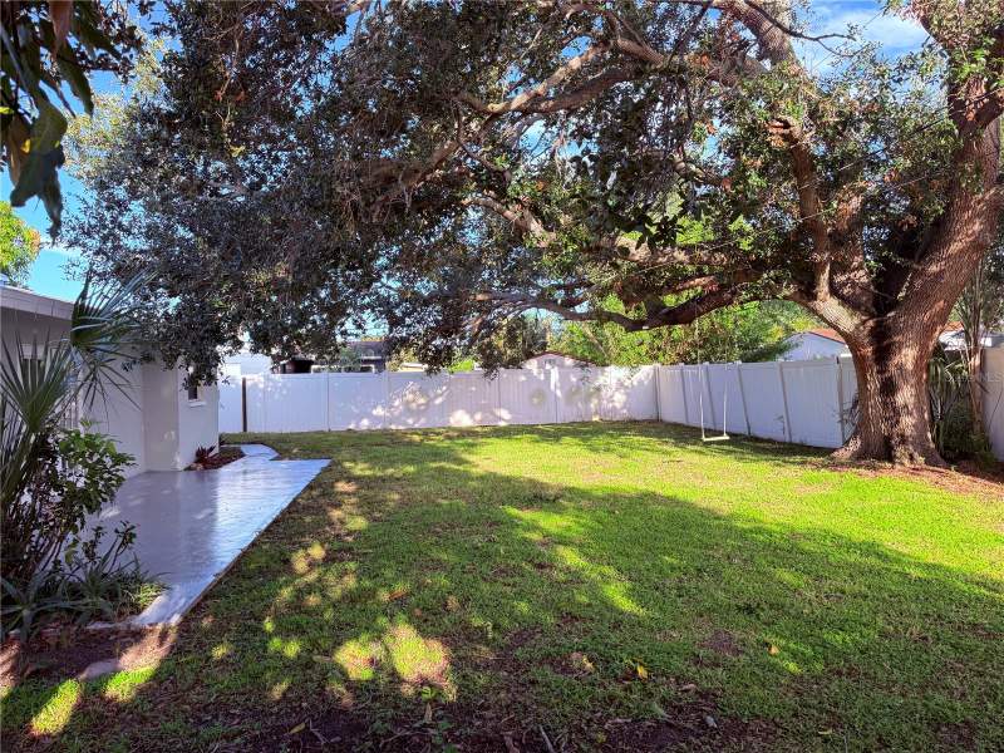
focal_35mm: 24
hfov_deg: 71.6
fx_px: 696
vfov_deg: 56.8
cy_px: 376
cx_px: 502
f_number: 1.78
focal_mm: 6.76
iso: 100
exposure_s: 1/385
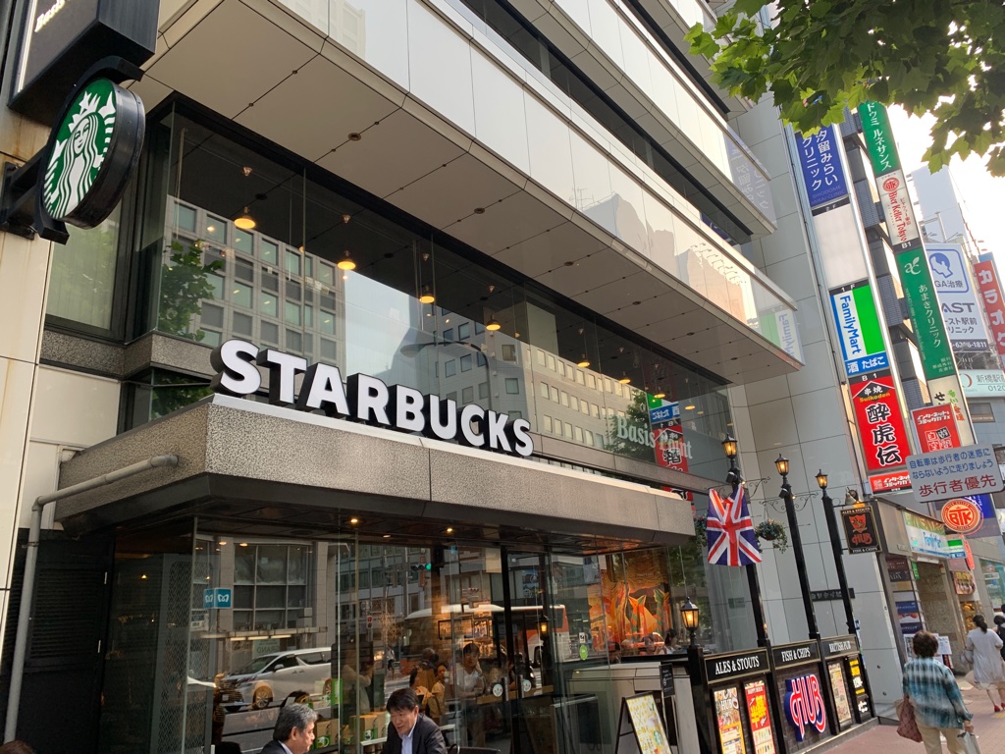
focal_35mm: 26
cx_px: 502
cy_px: 377
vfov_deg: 53.1
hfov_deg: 67.3
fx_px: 755
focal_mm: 4.25
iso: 40
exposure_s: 1/122
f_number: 1.8
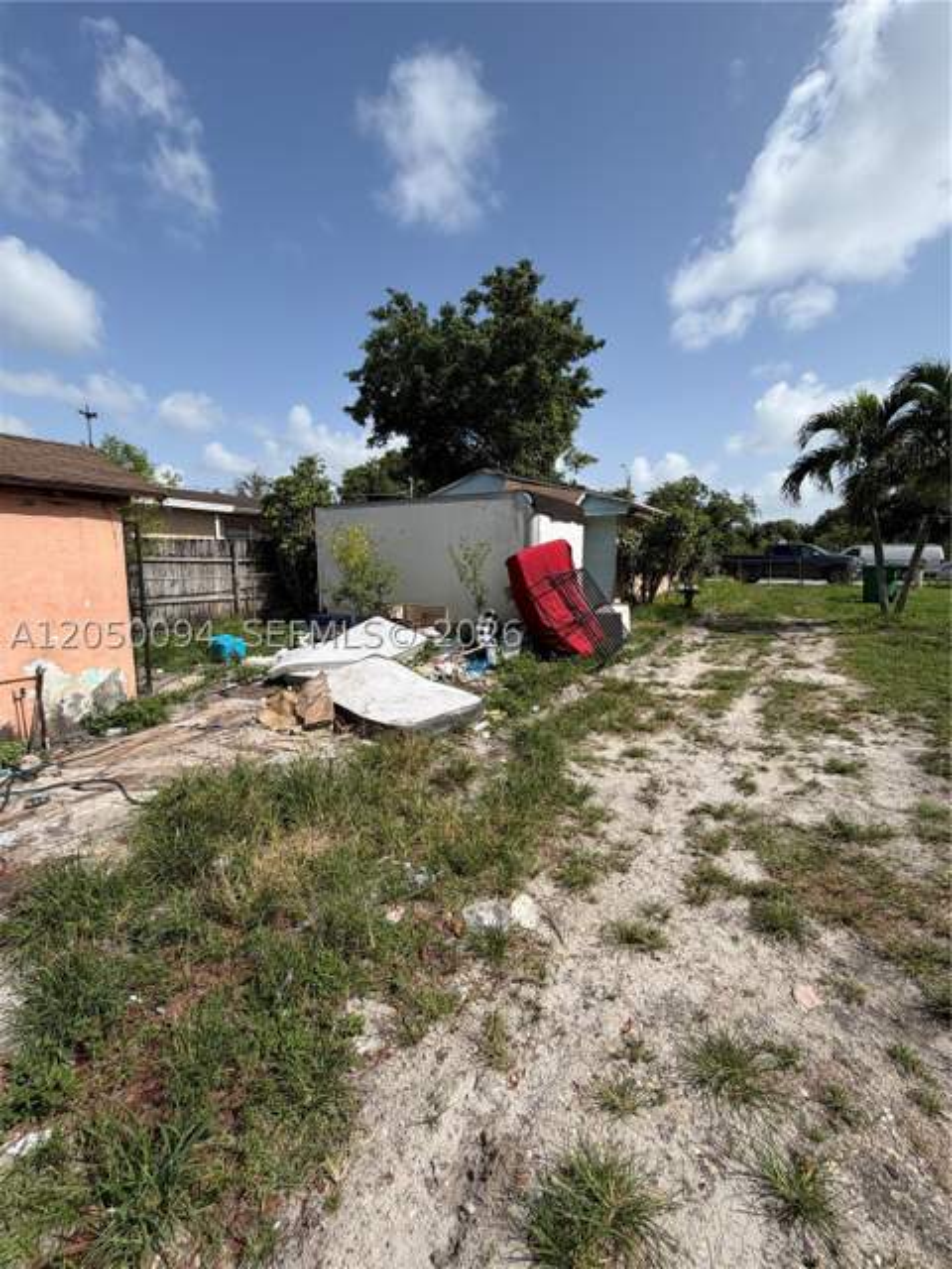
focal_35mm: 14
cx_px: 476
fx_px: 513
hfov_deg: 85.7
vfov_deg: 102.1
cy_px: 634
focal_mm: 2.22
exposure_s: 1/1017
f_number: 2.2
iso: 20
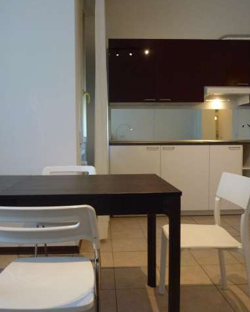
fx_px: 305
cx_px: 115
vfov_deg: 54.2
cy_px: 157
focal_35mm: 33
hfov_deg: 44.5
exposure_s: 1/50
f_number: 3.3
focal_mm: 4.3
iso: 400
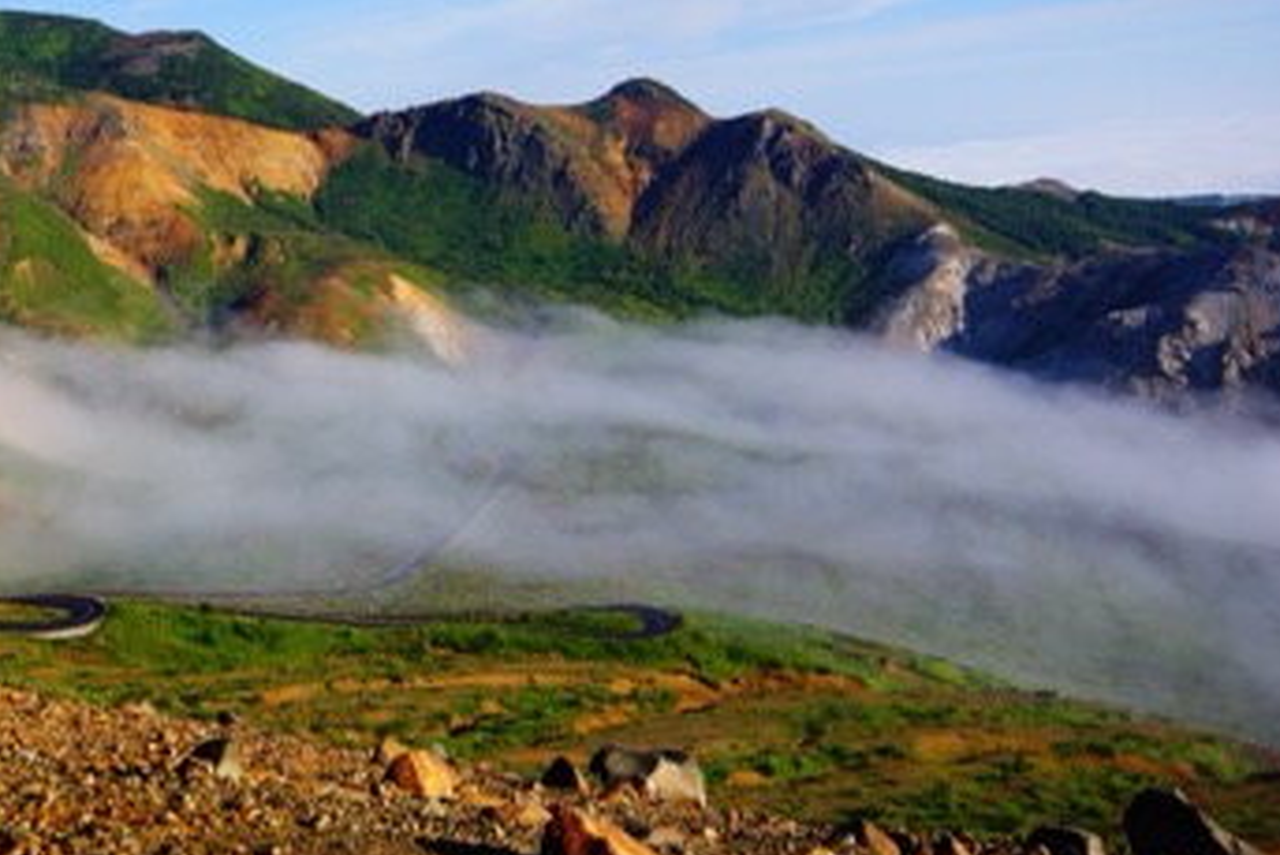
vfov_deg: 31.8
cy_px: 325
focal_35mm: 42
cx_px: 444
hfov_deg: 45.8
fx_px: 1494
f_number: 9
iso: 400
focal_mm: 20
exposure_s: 1/1000
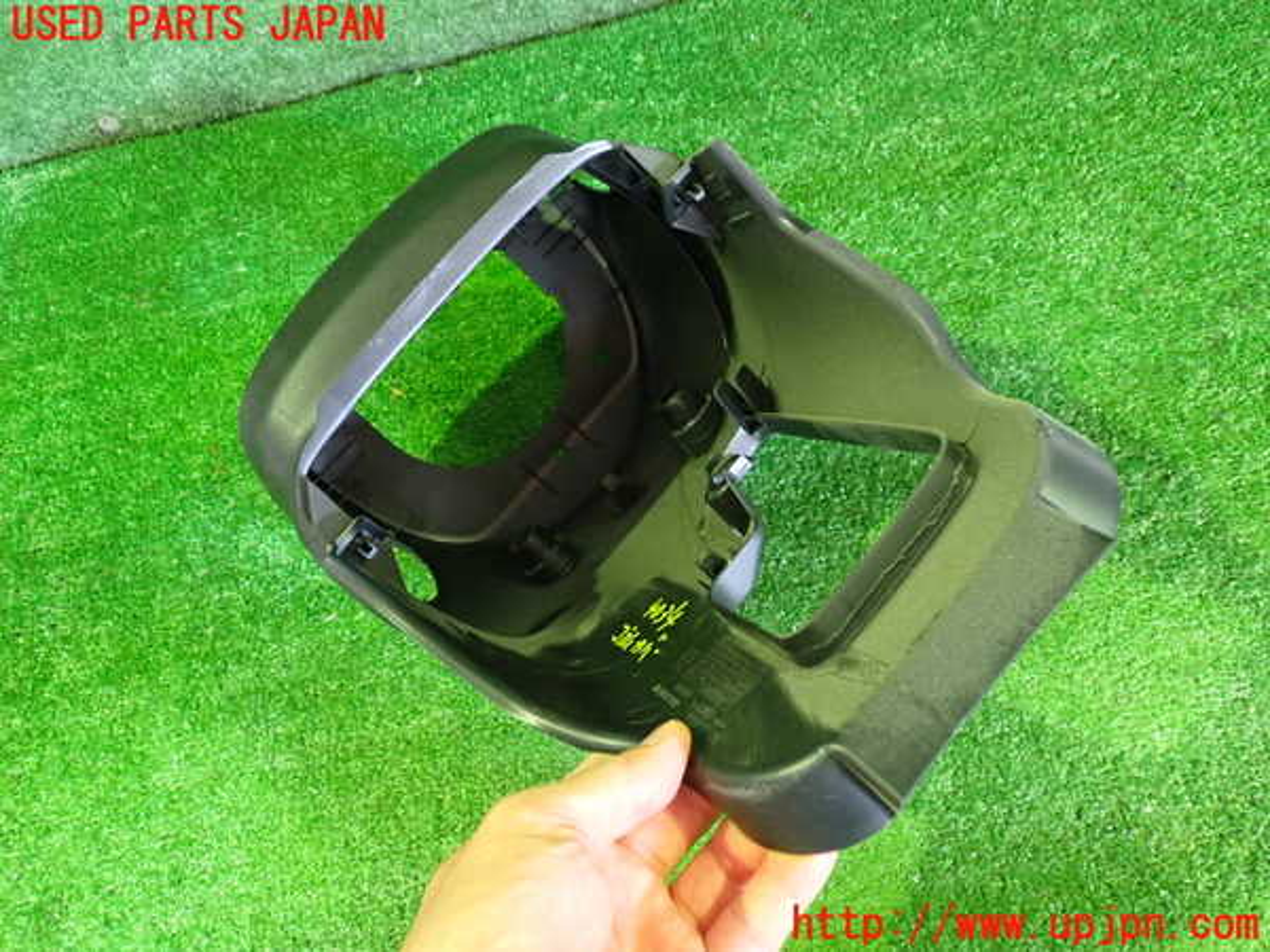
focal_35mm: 30
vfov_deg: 46.8
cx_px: 635
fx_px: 1101
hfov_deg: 60.0
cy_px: 476
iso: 800
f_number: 2.3
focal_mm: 5.4
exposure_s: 1/20
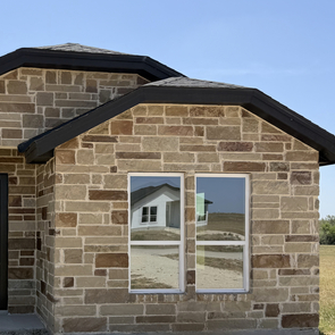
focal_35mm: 46
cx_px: 42
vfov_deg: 36.7
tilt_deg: +4.4
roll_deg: +0.6
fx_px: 504
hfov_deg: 35.0
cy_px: 192
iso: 80
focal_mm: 6.76
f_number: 1.78
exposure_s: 1/4975
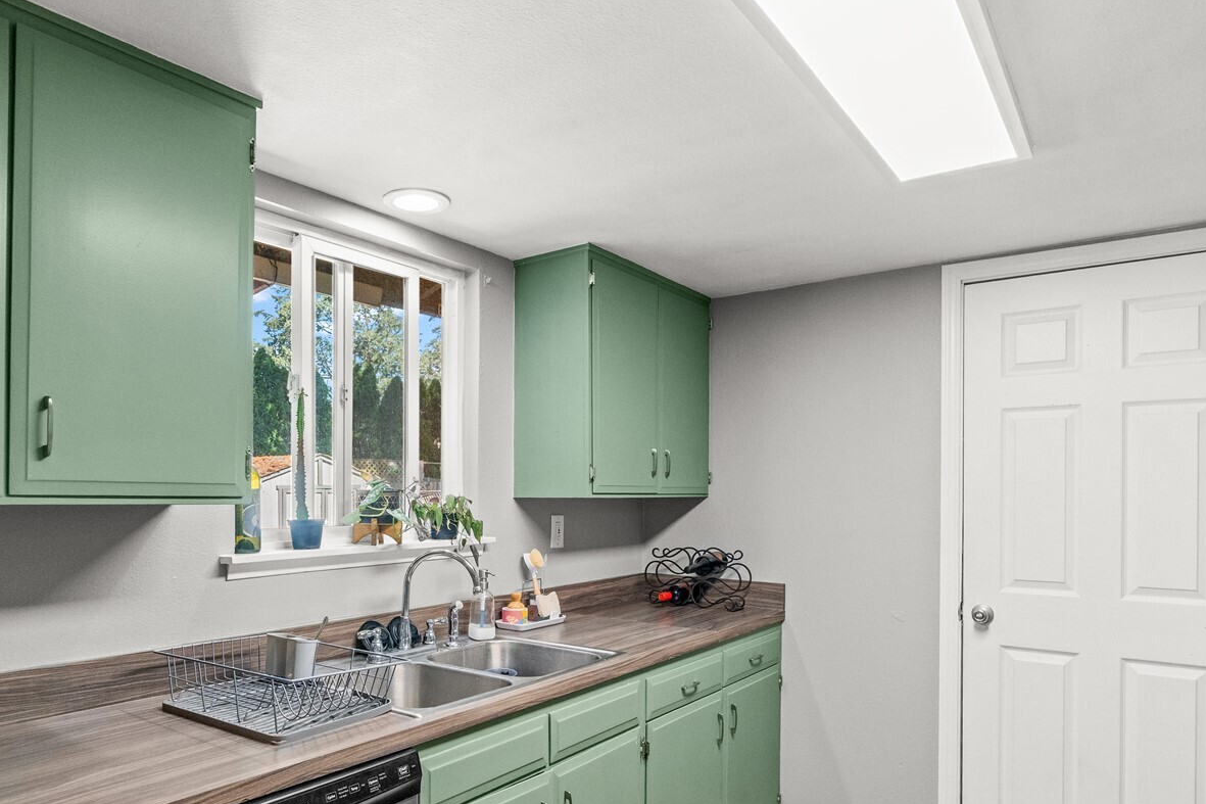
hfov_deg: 75.6
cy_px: 502
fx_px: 770
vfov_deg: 54.5
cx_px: 507
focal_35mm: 23
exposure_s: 1/4
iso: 1250
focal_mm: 16
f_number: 7.1
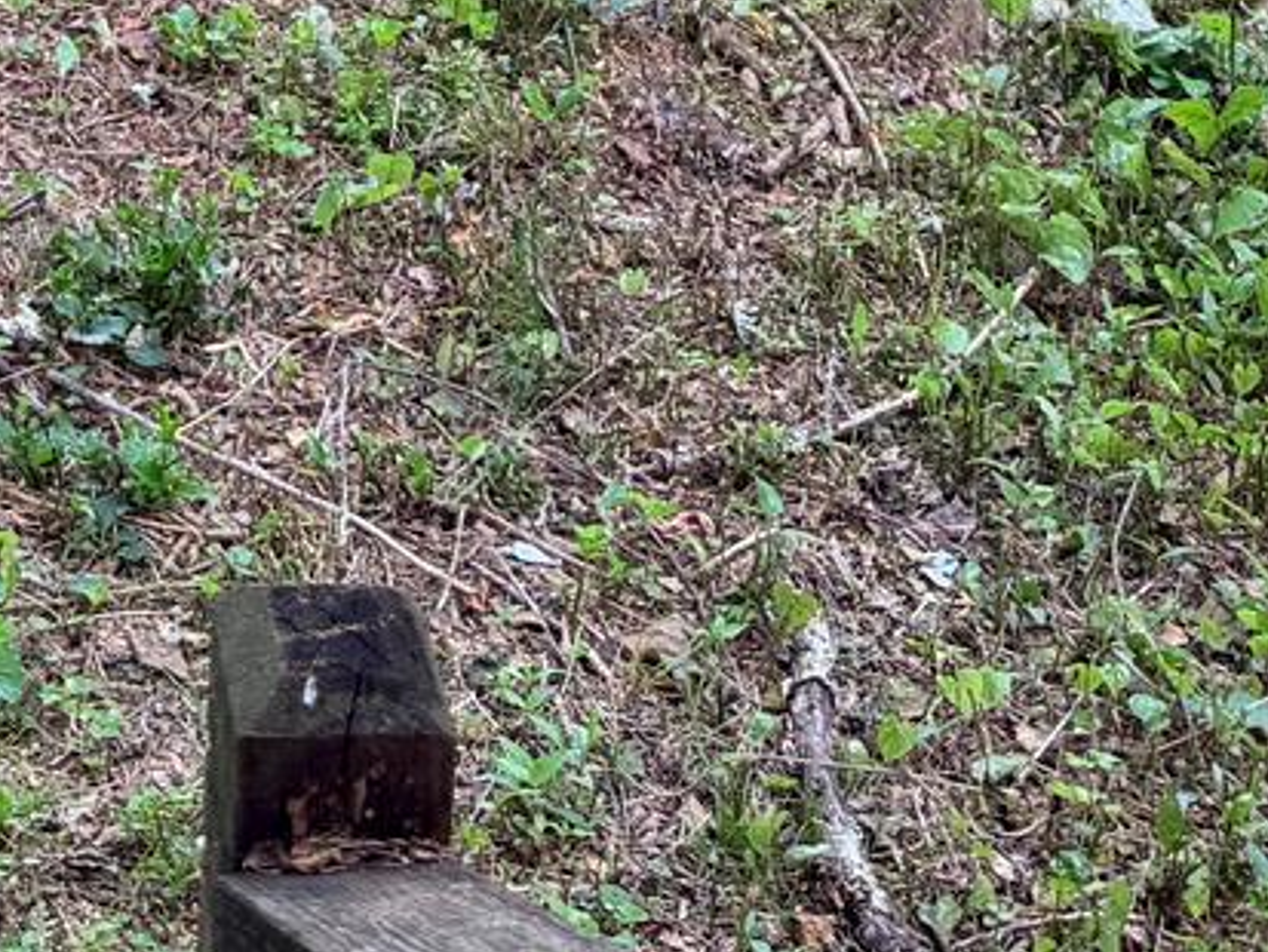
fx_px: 4360
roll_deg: -1.4
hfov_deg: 16.1
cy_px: -1256
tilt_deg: -18.1
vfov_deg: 10.8
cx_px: -126
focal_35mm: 119
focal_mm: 6.76
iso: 80
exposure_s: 1/172
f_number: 1.78
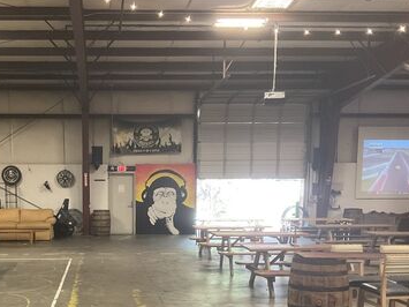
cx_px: 114
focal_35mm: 49
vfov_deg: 28.9
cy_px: 255
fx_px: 579
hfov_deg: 38.2
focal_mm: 3
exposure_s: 1/60
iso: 250
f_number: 1.8
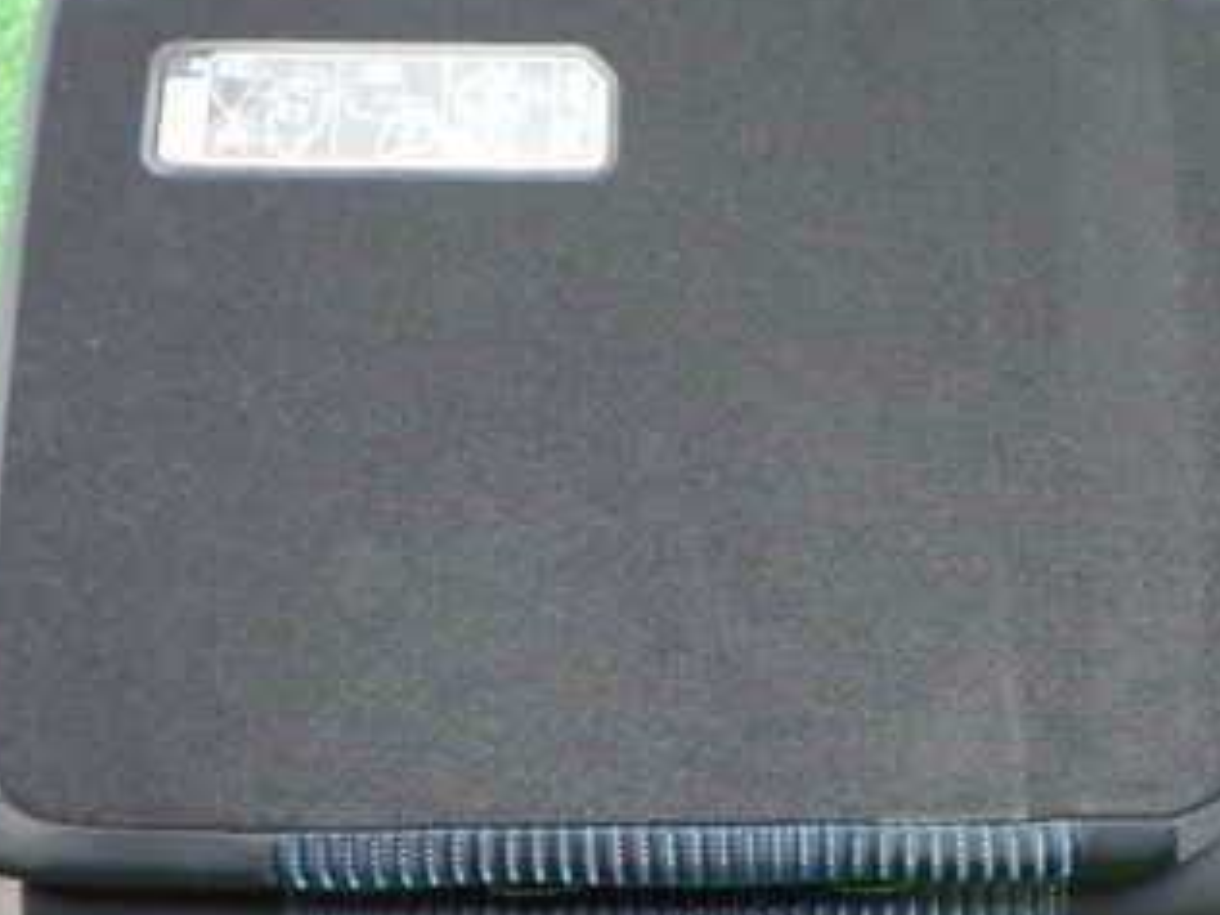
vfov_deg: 25.7
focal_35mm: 57
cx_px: 849
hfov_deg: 33.4
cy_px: 436
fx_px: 2009
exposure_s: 1/30
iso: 400
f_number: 2.3
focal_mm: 5.4
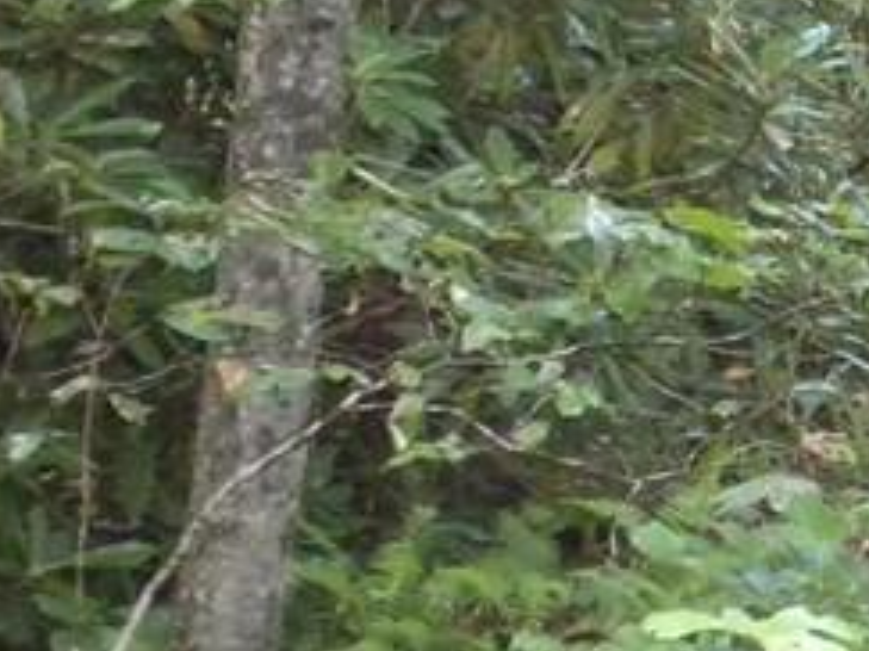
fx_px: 3914
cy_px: 197
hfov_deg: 11.8
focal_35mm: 156
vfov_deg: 9.5
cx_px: 1509
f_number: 3.5
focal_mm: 6.6
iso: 624
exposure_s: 1/30
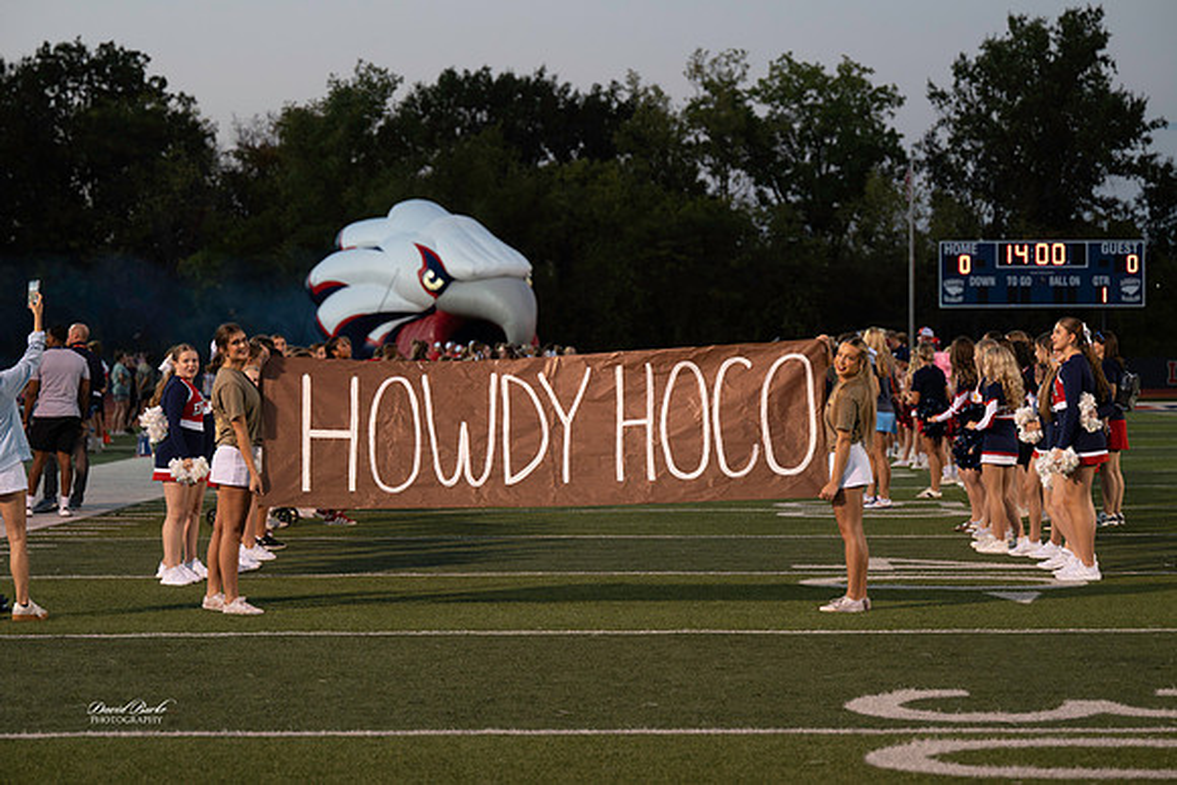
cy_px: 392
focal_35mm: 98
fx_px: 3205
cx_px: 588
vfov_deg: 14.0
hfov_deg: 20.8
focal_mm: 98
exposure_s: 1/640
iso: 5000
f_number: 4
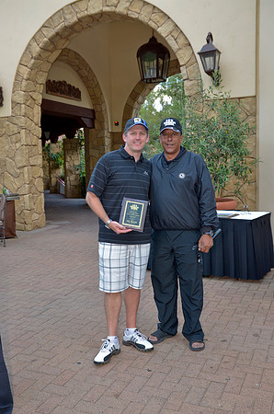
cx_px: 137
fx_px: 447
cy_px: 207
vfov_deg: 49.6
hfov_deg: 34.1
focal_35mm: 39
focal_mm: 26
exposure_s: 1/80
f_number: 4
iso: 220
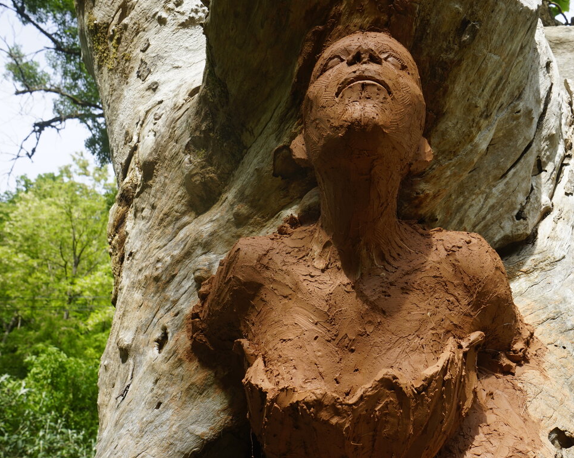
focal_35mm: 33
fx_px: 560
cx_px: 348
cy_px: 230
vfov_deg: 44.5
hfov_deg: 53.8
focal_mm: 28
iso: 100
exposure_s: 1/80
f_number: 9
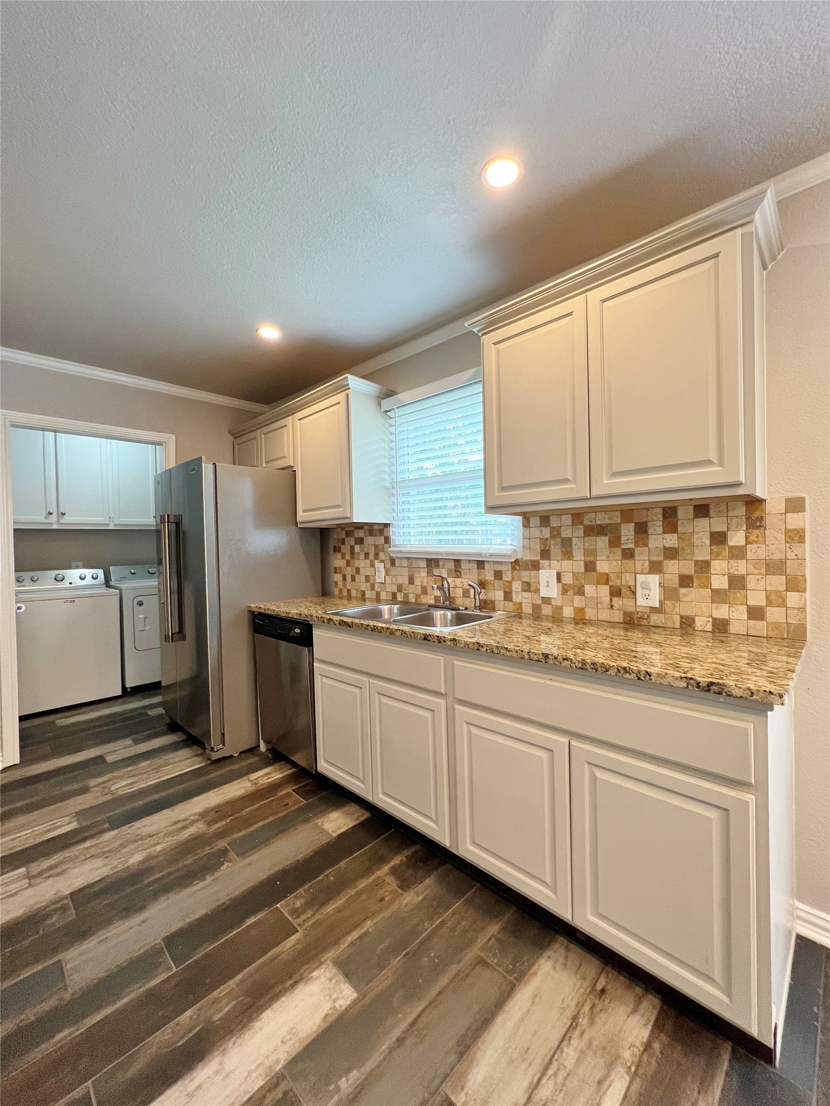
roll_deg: +1.5
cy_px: 553
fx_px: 416
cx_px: 415
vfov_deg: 106.2
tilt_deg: -0.4
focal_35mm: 13
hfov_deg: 89.9
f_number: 1.8
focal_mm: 1.57
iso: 160
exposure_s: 1/60
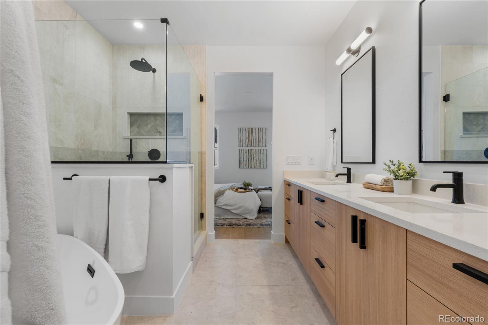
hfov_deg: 96.7
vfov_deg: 73.7
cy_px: 162
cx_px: 244
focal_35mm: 16
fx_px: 217
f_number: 20
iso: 500
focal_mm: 16
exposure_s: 1/1.67
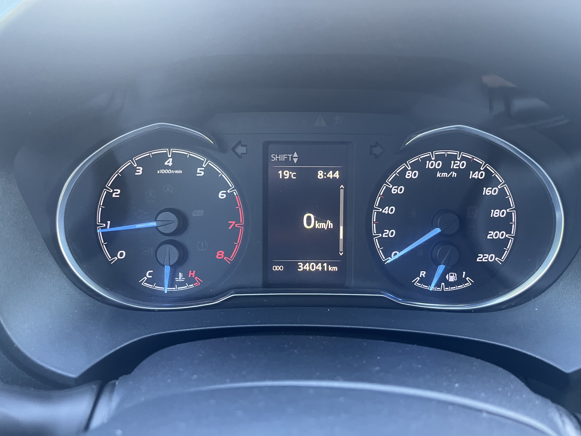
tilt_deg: -26.3
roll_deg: -2.3
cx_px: 290
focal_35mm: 26
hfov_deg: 67.3
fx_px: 436
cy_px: 218
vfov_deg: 53.1
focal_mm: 5.1
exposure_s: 1/60
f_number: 1.6
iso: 250
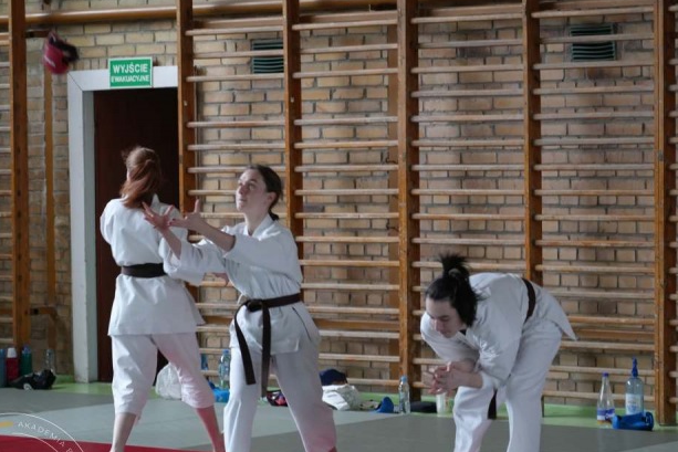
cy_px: 290
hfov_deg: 15.0
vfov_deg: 10.0
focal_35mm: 137
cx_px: 367
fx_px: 2581
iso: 4000
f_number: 4
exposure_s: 1/160
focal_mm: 105
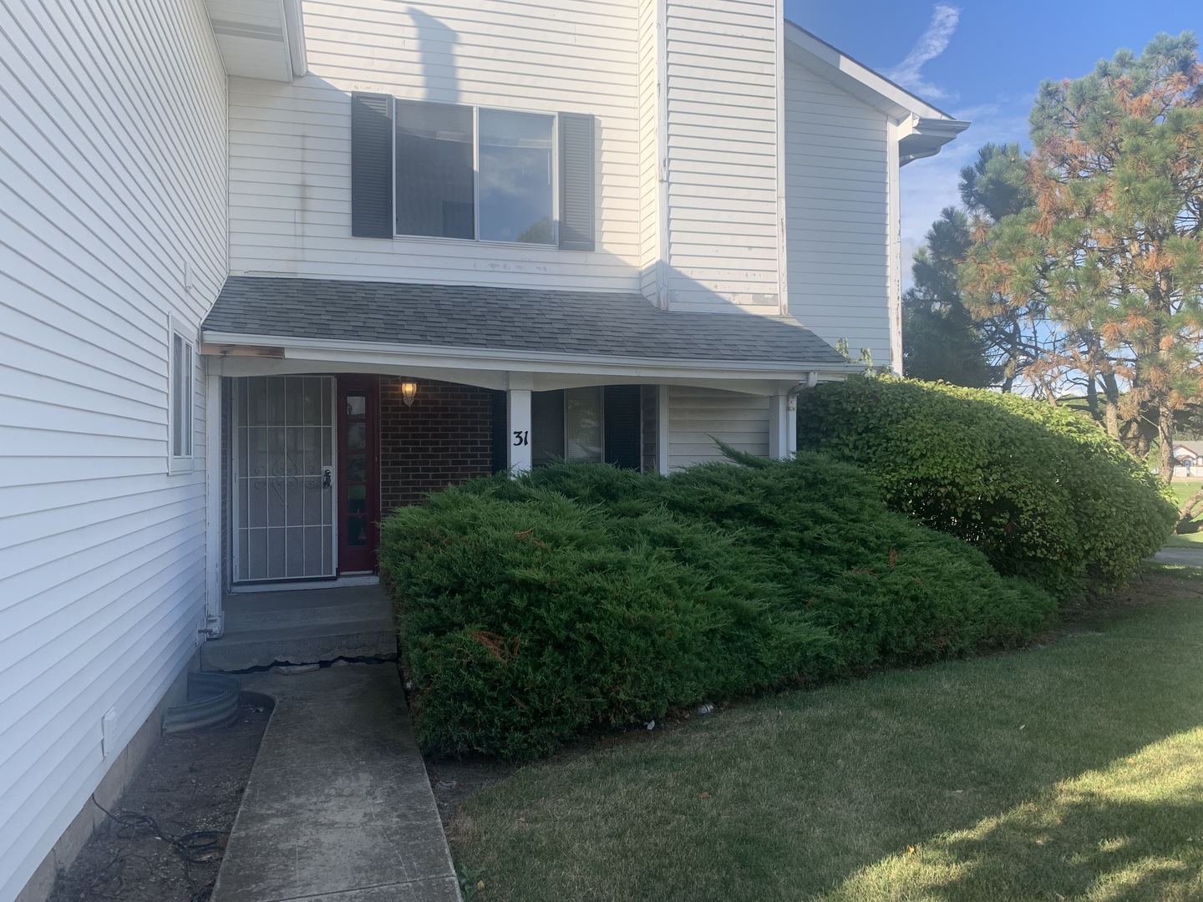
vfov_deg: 53.1
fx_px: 904
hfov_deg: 67.3
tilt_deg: +3.0
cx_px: 602
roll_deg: +1.1
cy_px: 451
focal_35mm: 26
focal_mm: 4.25
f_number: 1.8
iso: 25
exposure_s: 1/754
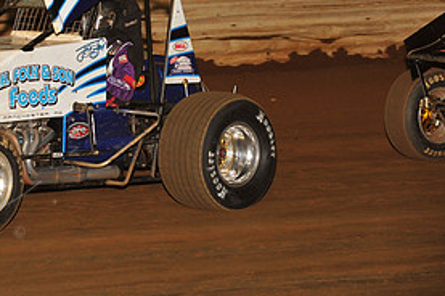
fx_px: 3235
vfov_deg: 5.2
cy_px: 0
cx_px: -19
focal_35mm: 262
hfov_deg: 7.8
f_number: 7.1
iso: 800
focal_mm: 125
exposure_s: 1/250
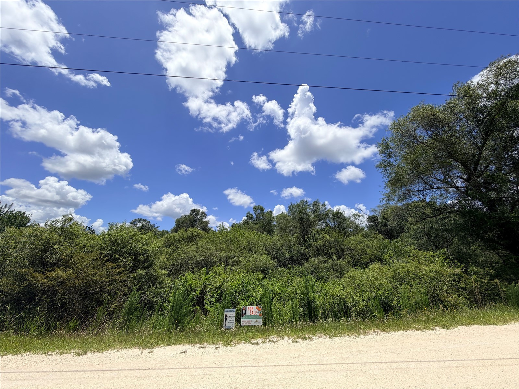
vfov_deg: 85.7
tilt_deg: +19.9
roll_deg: -0.8
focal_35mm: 14
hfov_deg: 102.1
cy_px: 194
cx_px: 260
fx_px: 210
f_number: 2.2
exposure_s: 1/1431
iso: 20
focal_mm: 2.22
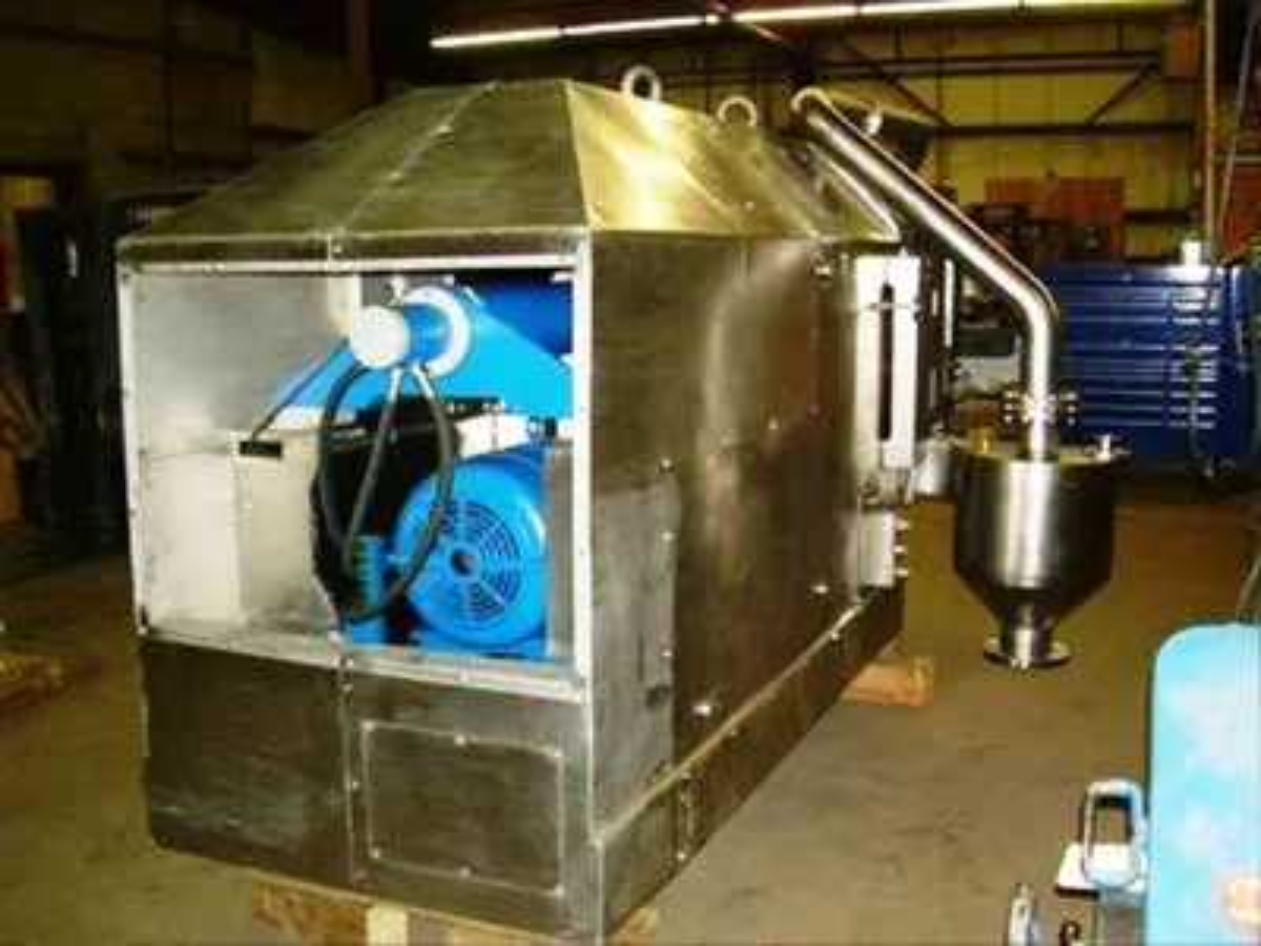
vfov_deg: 37.7
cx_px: 630
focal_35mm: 38
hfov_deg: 49.0
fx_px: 1384
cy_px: 473
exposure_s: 1/60
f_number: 2.8
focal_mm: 6.3
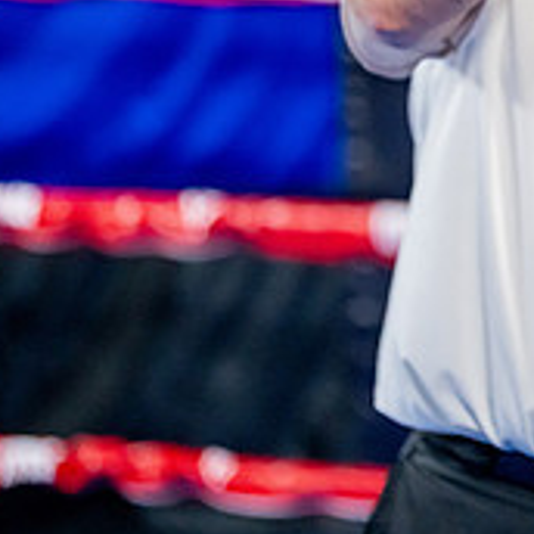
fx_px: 5009
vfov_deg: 6.1
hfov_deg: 6.1
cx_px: 705
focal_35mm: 287
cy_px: -48
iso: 4000
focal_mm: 100
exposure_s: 1/800
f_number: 2
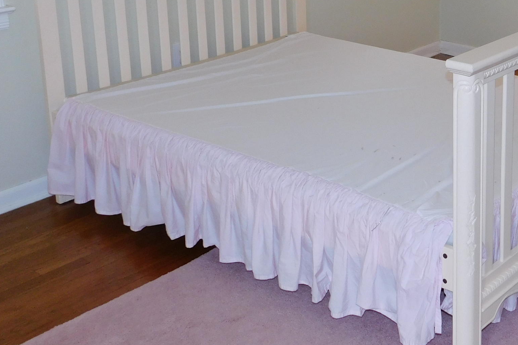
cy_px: 32
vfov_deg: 21.7
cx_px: 462
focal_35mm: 61
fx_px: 878
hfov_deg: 31.4
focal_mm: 5.3
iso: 200
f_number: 3.2
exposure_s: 1/30
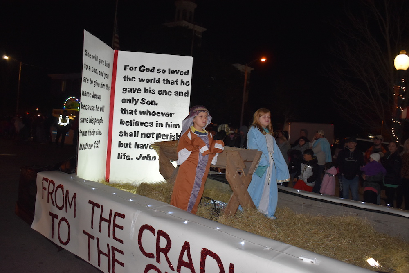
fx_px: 375
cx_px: 204
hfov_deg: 57.2
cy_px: 136
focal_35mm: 33
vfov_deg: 40.0
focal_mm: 22
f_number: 3.8
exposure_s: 1/125
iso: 1400
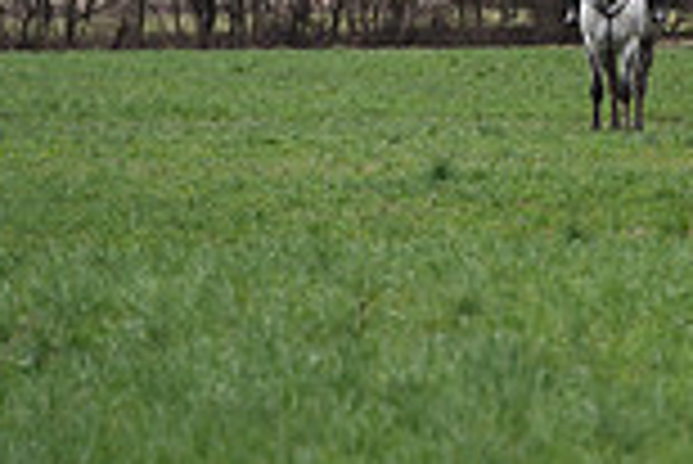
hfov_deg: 2.7
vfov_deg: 1.8
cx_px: 1174
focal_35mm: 752
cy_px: -198
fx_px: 14489
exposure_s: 1/1250
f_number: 5.6
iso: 1000
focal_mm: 200
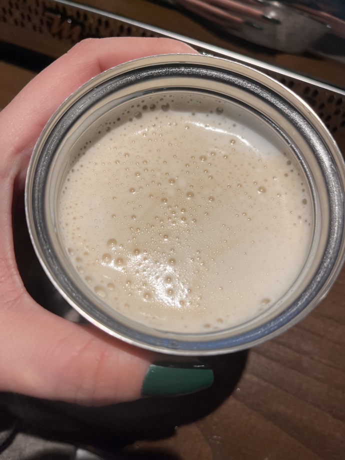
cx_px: 172
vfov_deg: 67.3
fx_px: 346
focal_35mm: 26
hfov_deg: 53.1
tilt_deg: -66.7
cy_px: 230
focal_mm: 5.1
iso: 64
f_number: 1.6
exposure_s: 1/100
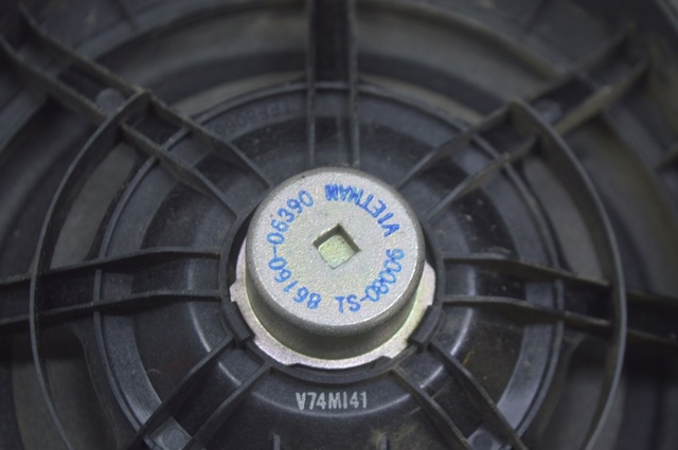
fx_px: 1552
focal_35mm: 82
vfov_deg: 16.5
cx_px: 339
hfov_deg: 24.6
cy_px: 225
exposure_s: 1/20
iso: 400
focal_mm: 55
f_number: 5.6
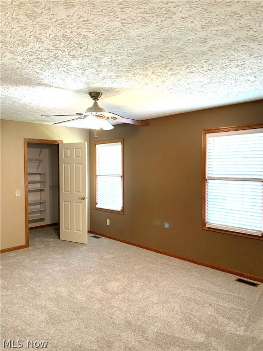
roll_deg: +0.2
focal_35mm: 26
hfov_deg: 53.1
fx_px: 263
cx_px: 132
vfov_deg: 67.3
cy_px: 176
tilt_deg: -1.1
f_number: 1.8
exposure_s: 1/60
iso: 250
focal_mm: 4.25
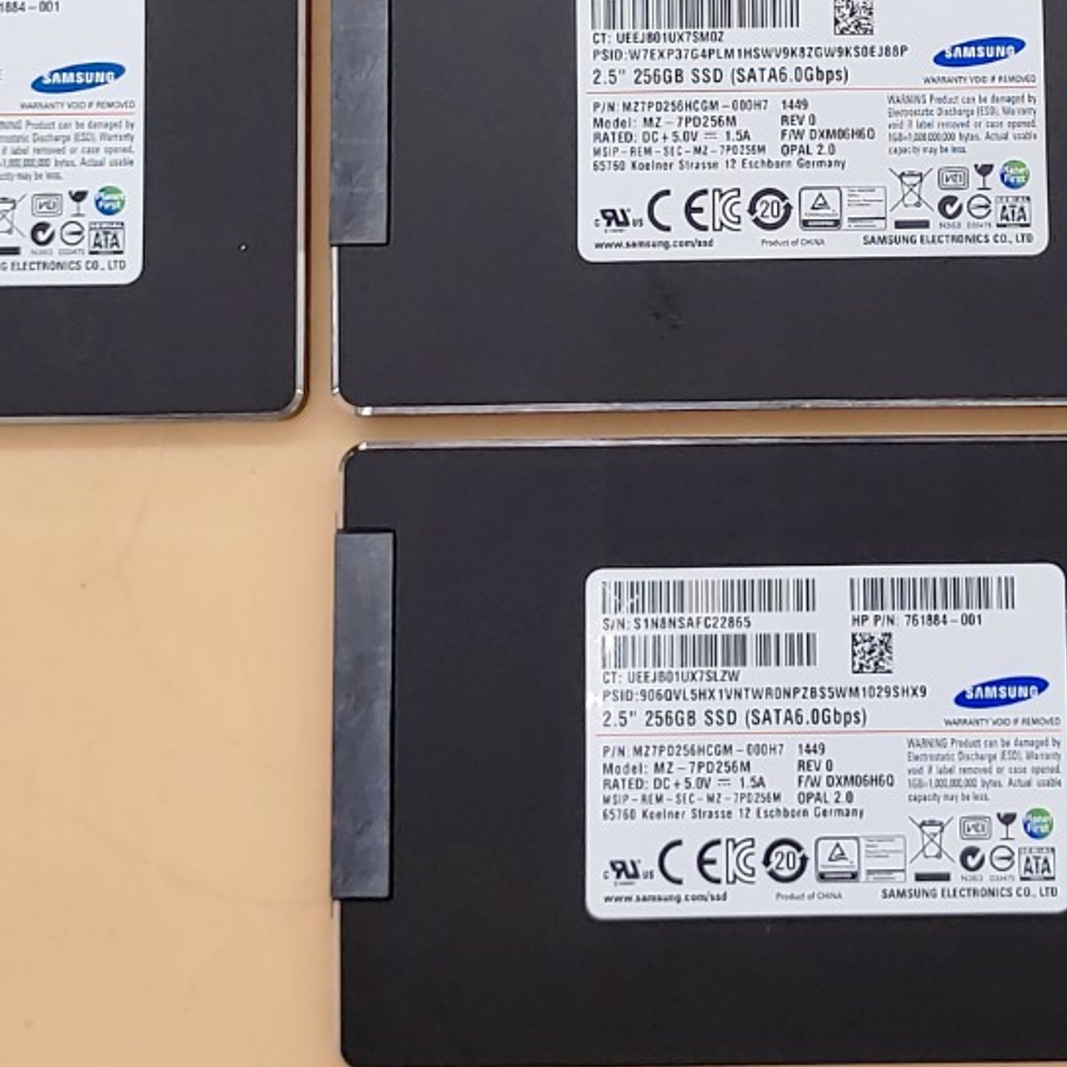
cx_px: 750
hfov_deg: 19.0
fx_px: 3173
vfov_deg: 18.8
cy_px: 151
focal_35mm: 91
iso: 50
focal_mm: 4.36
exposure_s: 1/150
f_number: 1.8
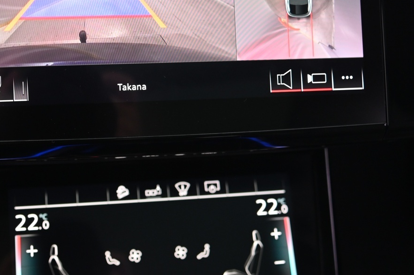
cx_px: 129
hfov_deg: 34.7
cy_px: 104
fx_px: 655
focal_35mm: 57
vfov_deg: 23.7
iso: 2000
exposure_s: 1/13
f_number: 4
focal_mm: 31
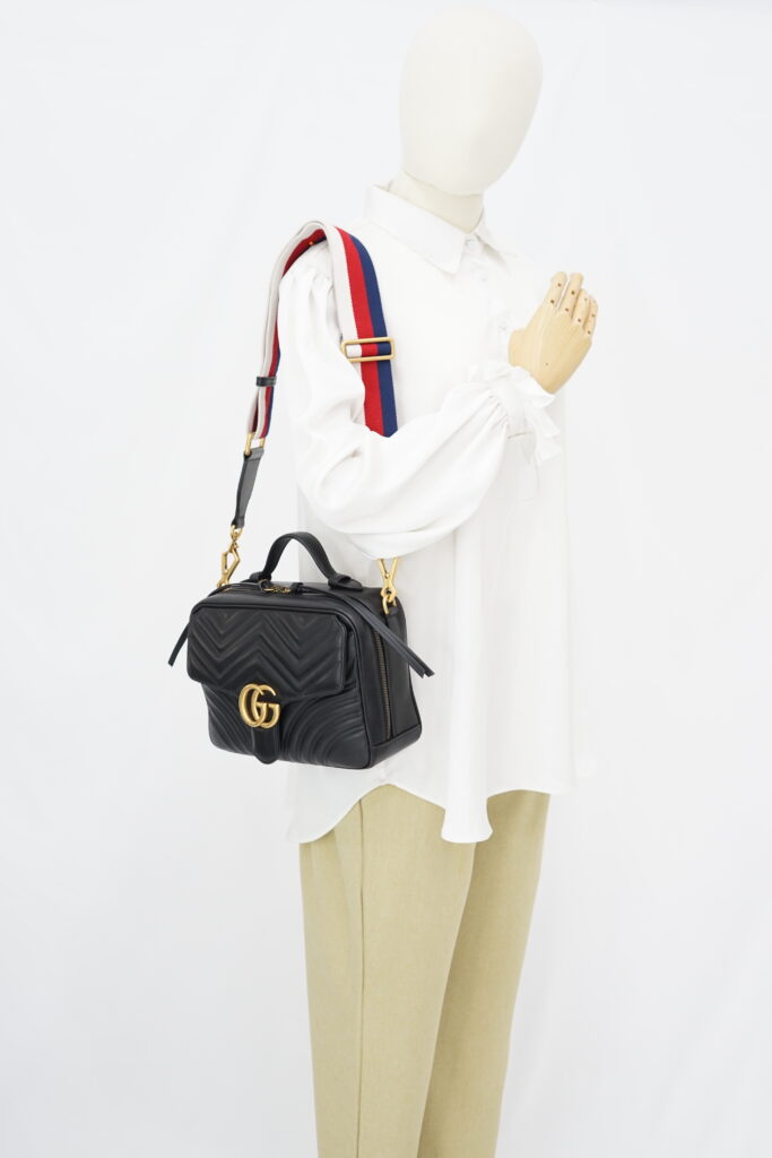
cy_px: 579
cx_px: 386
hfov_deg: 27.0
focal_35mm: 50
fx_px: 1608
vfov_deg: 39.6
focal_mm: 50
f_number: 5.6
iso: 640
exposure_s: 1/8
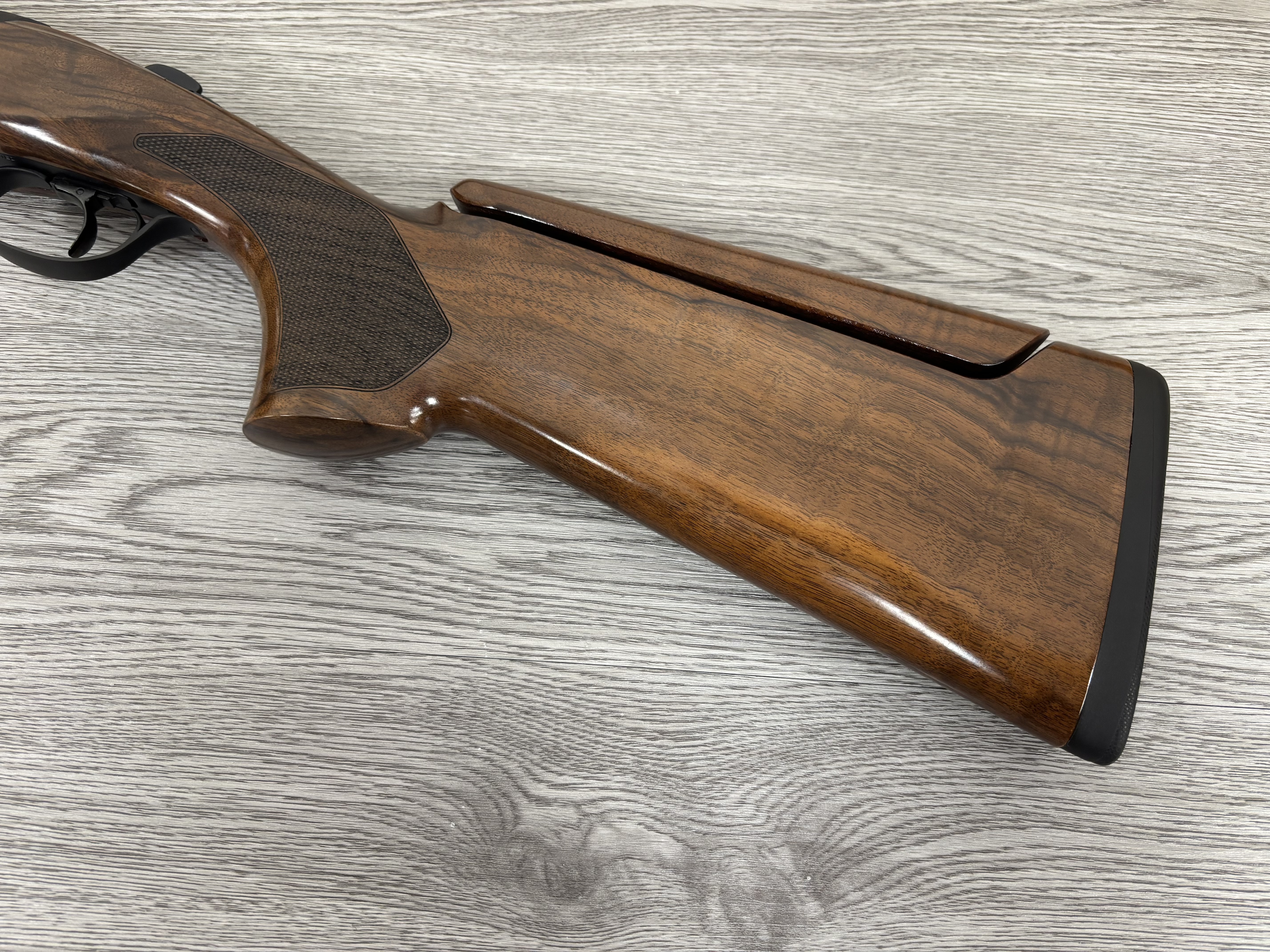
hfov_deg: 67.3
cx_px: 635
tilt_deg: -73.0
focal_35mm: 26
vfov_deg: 53.1
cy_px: 476
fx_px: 954
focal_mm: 5.96
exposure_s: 1/50
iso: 125
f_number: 1.6
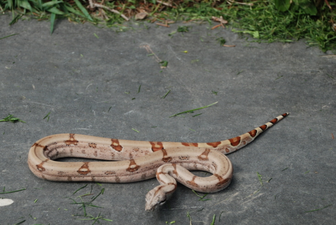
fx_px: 1187
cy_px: 150
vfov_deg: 10.8
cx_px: 163
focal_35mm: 127
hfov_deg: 16.1
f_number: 5.3
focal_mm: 62
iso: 200
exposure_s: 1/320
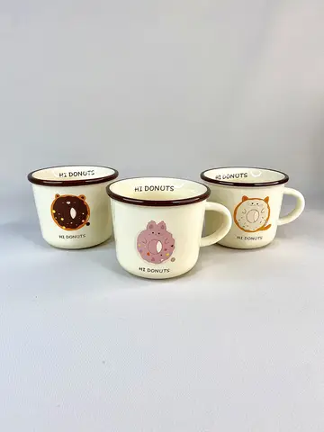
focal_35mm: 26
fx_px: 324
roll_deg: +0.2
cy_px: 216
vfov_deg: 67.3
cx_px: 162
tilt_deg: -16.0
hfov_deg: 53.1
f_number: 1.8
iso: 32
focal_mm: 4.25
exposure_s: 1/557
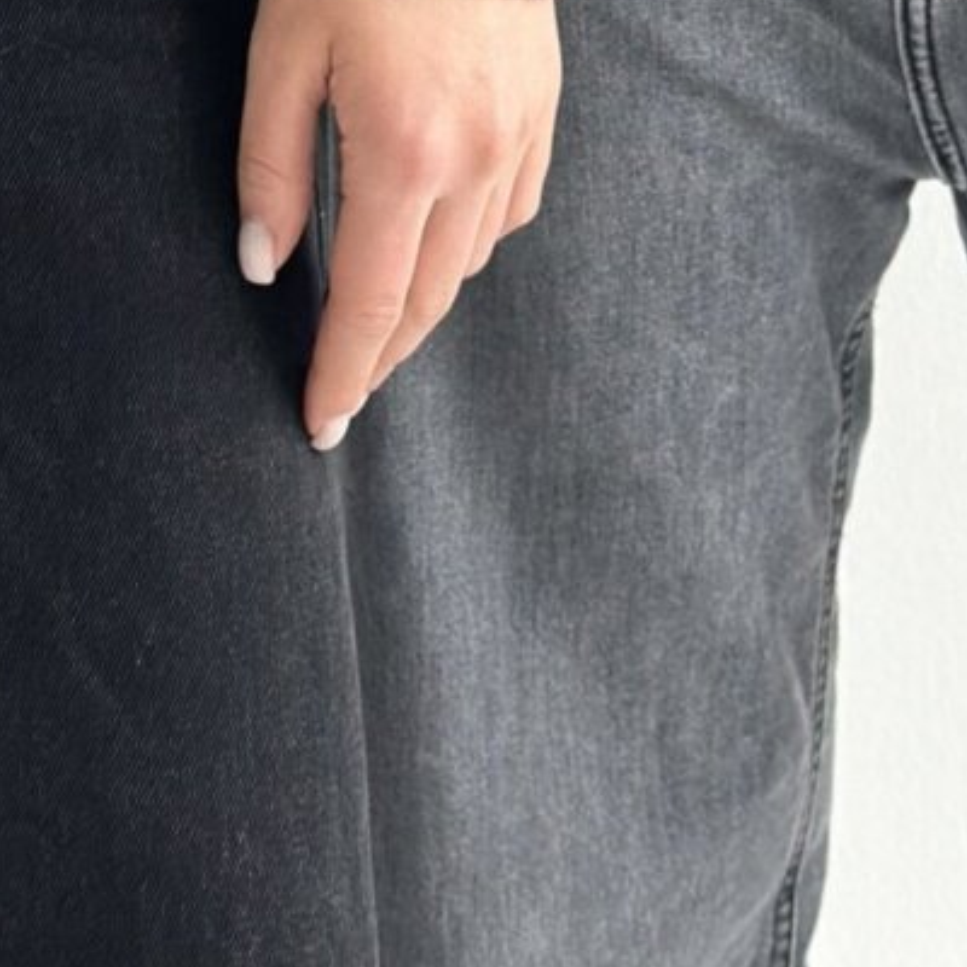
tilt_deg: -7.4
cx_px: 319
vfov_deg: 10.3
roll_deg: -2.6
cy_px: -616
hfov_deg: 10.7
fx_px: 5152
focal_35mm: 163
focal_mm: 6.86
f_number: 1.78
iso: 125
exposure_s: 1/117
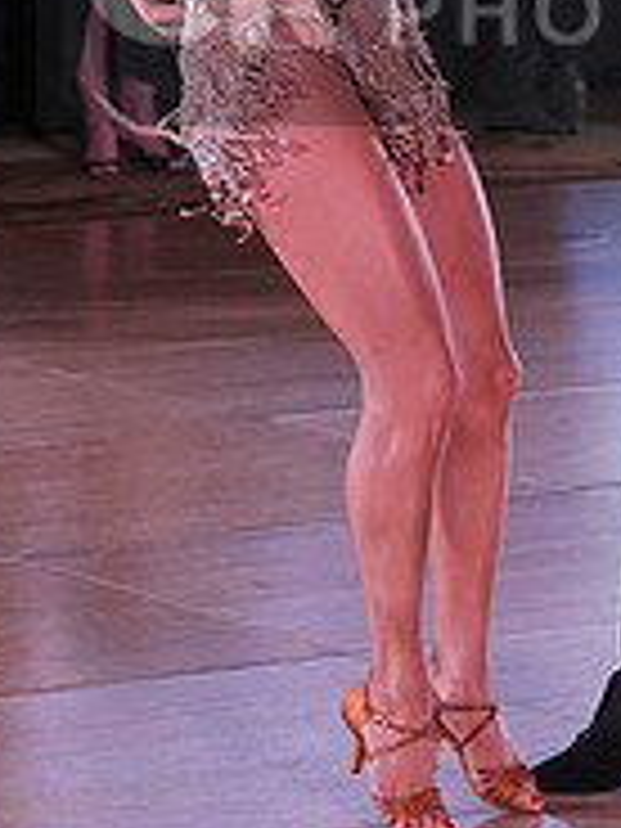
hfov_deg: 6.0
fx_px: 5860
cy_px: -22
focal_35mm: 245
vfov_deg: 8.0
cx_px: 659
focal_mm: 81
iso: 1600
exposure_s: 1/400
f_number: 4
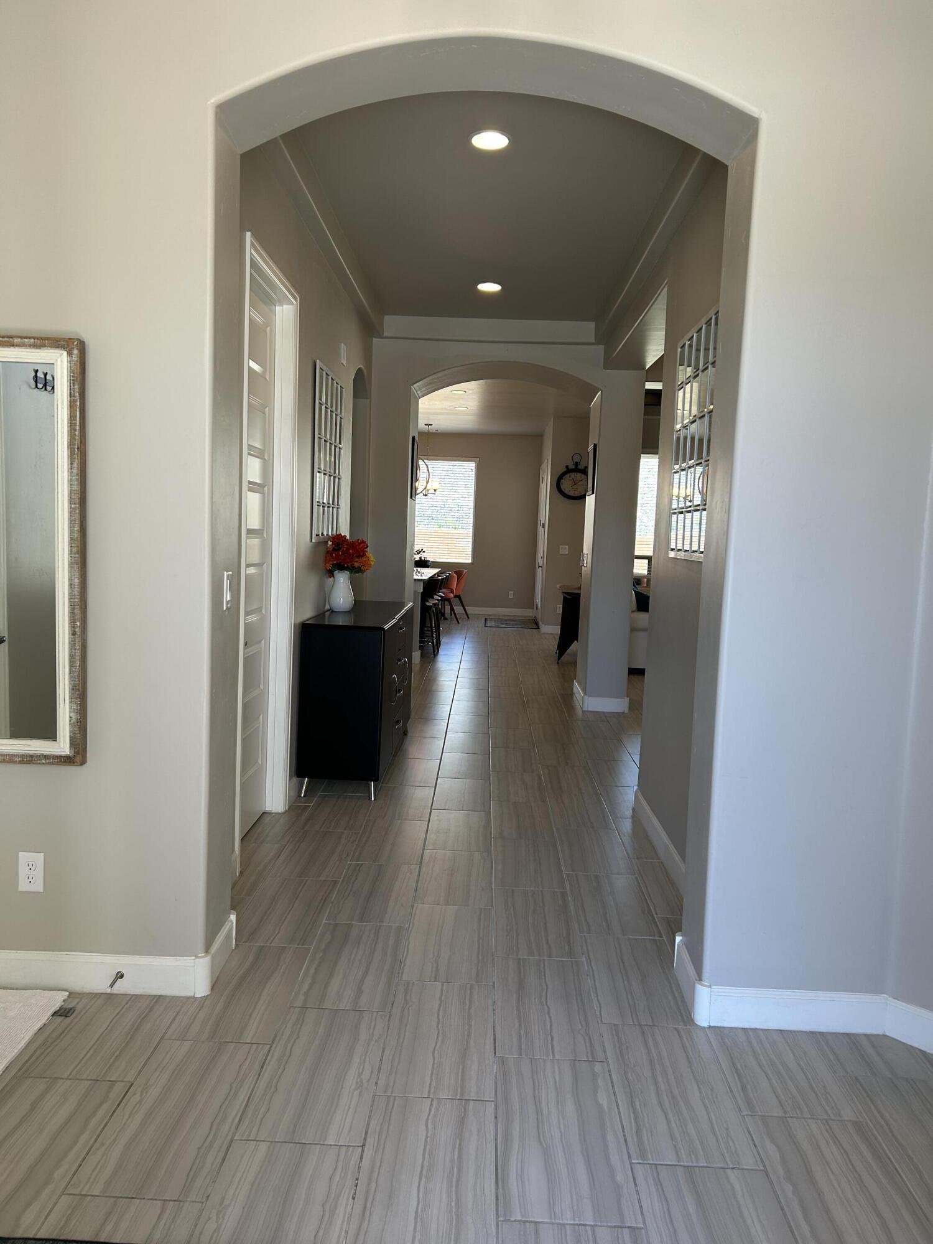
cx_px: 466
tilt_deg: -4.7
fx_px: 934
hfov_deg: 53.1
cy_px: 622
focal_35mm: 26
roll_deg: -0.8
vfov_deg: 67.3
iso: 64
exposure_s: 1/165
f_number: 1.5
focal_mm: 5.7
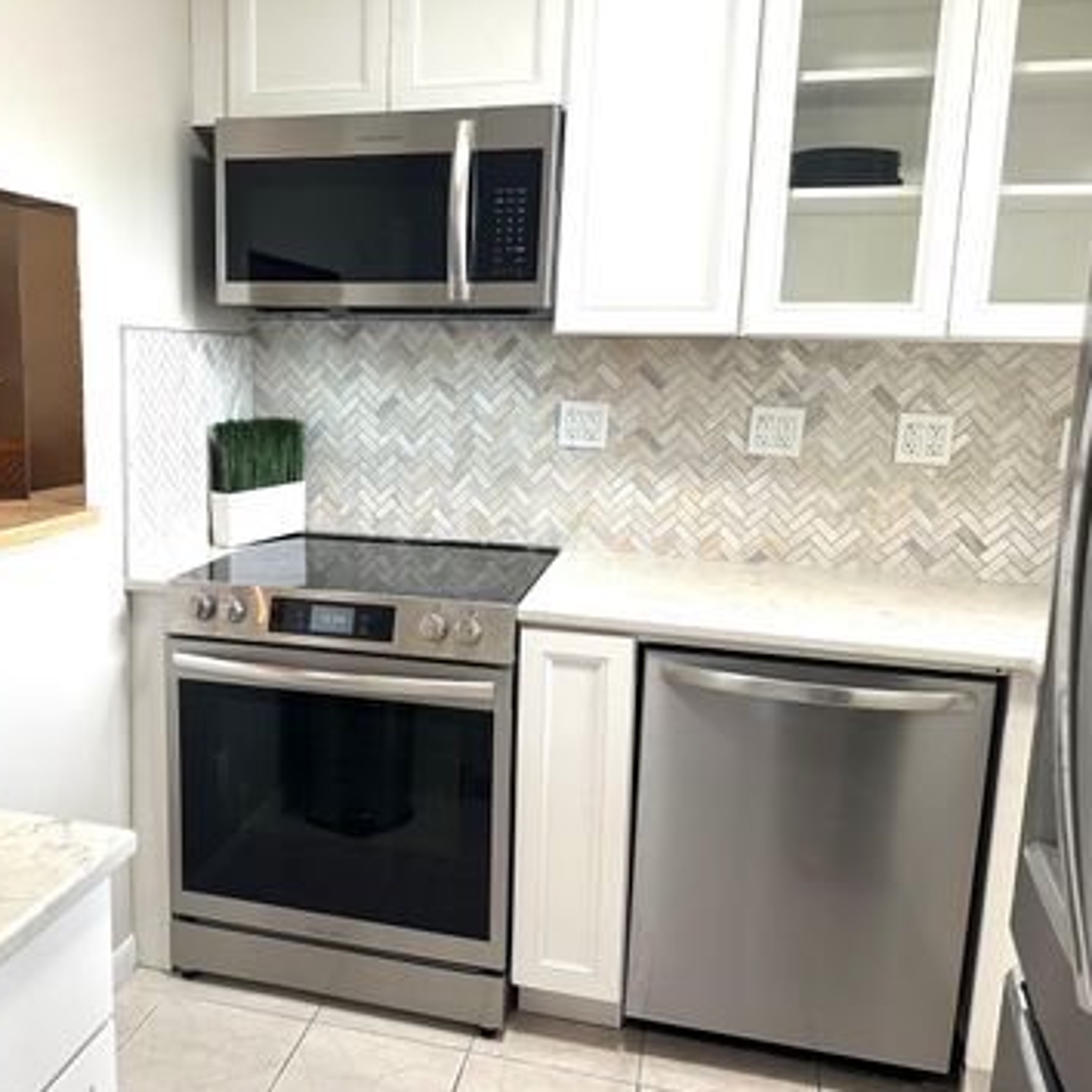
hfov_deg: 53.2
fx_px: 1071
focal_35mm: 30
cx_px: 386
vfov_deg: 54.0
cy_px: 523
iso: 160
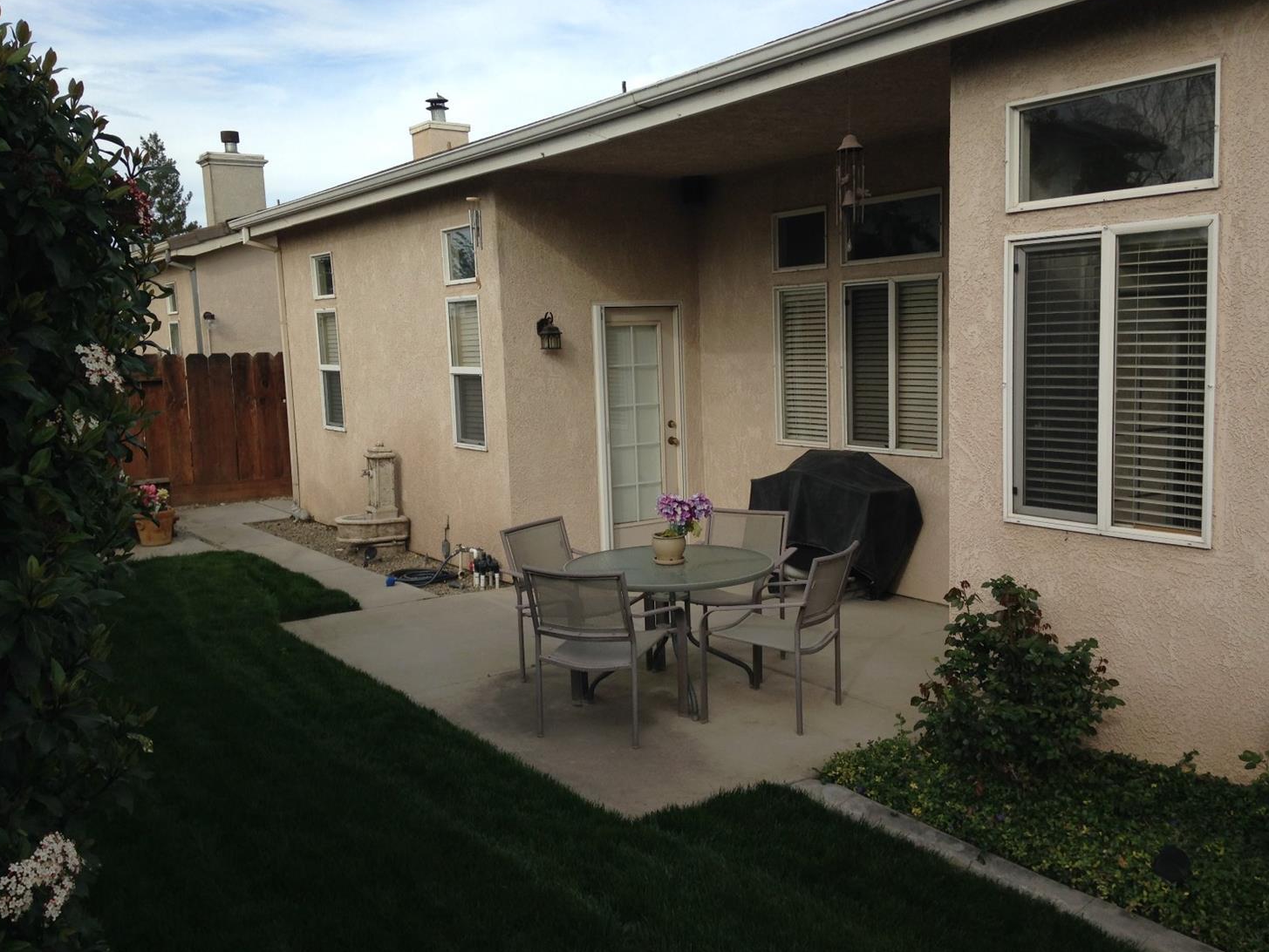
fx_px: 1247
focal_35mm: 34
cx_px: 640
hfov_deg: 53.9
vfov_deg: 41.8
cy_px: 482
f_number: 2.4
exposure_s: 1/889
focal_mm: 4.12
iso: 50
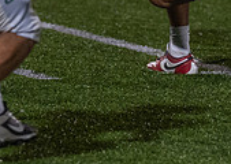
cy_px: -166
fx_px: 5192
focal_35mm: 793
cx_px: 166
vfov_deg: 1.8
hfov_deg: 2.5
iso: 2500
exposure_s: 1/1000
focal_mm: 135
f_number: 2.8
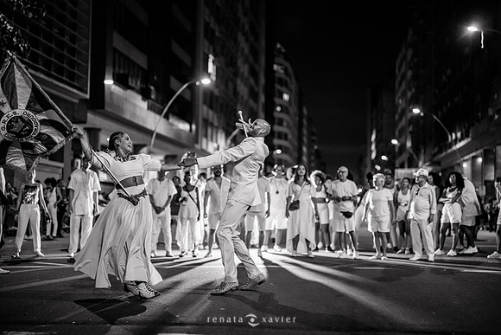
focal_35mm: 50
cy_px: 168
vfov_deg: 27.0
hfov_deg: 39.6
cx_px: 250
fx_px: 696
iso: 2000
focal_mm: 50
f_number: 1.3
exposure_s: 1/250
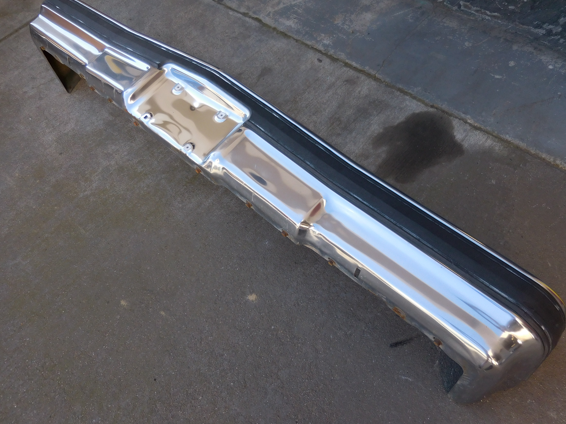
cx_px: 290
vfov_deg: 53.0
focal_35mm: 26
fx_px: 425
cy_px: 205
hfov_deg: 67.3
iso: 125
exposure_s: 1/250
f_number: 3.3
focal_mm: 4.5
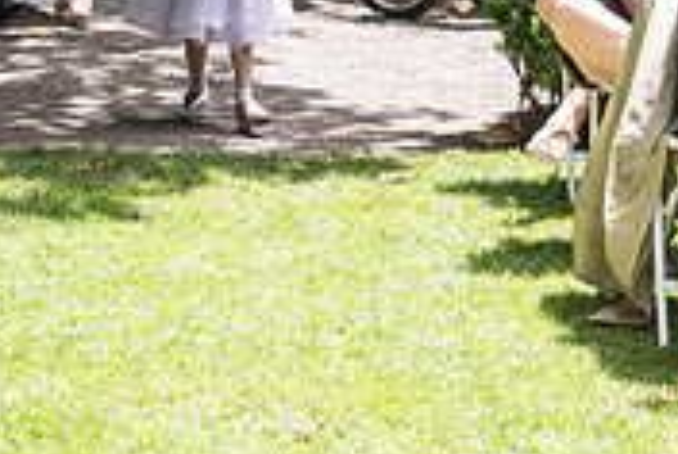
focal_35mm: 171
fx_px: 3226
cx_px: 239
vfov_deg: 8.0
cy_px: -140
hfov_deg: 12.0
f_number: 7.1
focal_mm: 52
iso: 640
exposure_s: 1/400
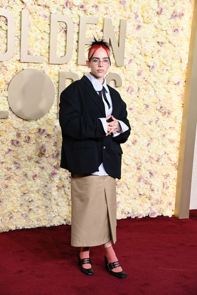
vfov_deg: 26.0
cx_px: 98
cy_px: 148
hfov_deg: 17.5
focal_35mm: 78
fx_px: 640
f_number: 8
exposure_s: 1/250
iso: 500
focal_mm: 78
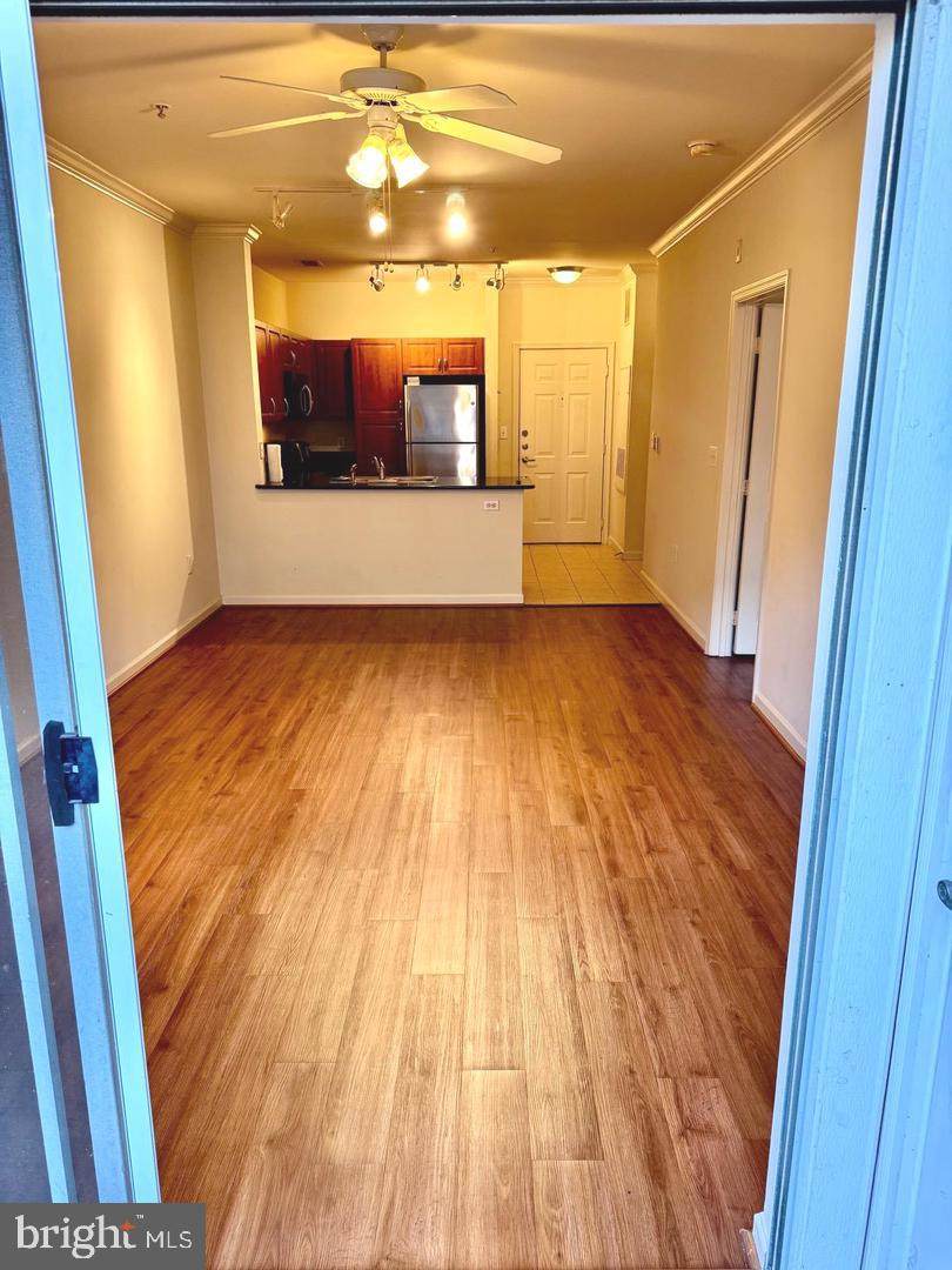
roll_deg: +0.3
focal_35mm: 24
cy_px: 635
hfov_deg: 56.8
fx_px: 880
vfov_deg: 71.6
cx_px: 476
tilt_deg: -14.8
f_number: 1.78
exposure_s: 1/60
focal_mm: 6.76
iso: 125
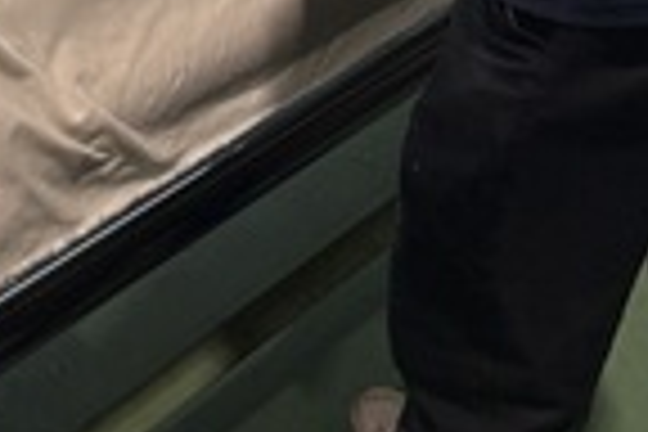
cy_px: -441
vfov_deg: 14.8
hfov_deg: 26.4
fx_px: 1350
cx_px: 104
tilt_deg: -14.1
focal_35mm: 75
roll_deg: +0.6
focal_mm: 5.96
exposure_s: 1/120
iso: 80
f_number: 1.6
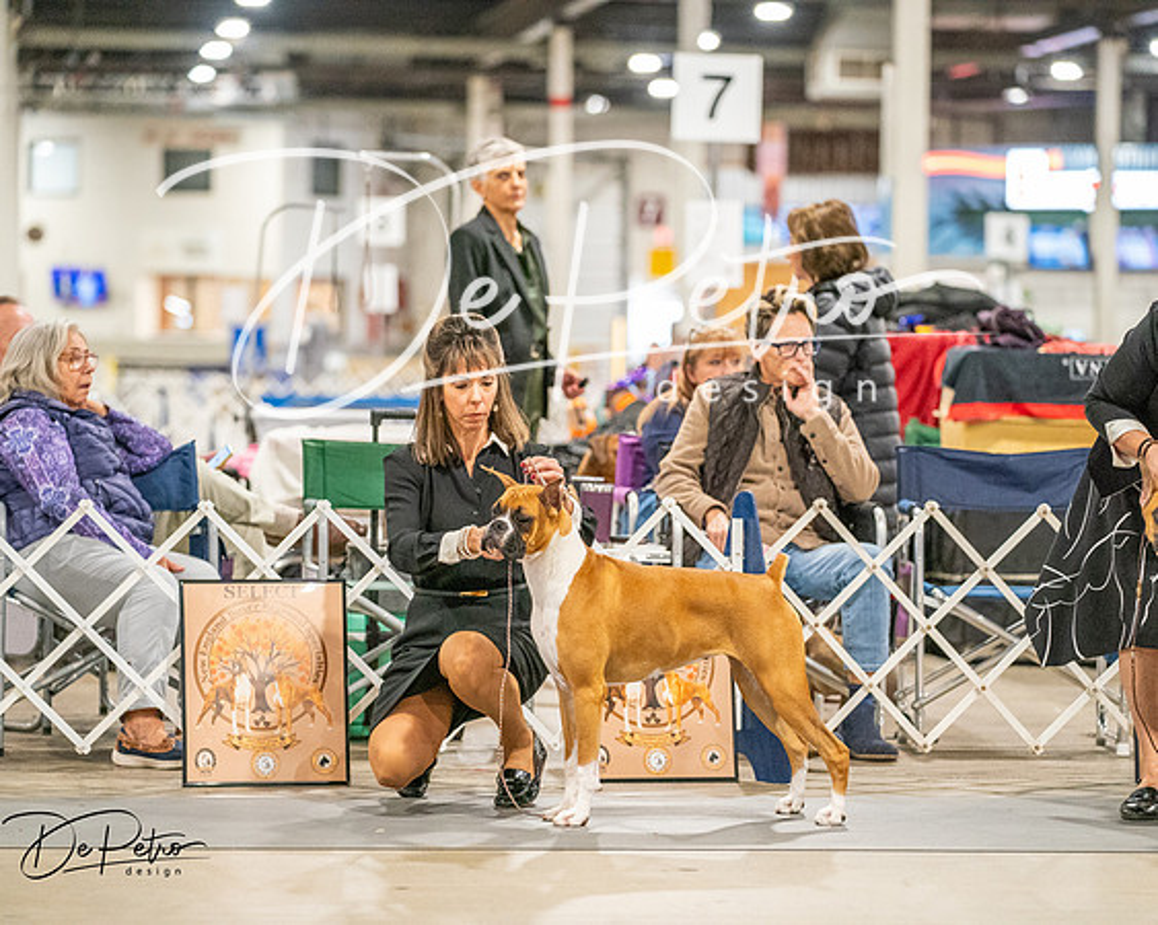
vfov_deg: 10.5
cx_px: 579
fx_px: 5016
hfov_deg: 13.2
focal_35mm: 146
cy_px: 462
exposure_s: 1/250
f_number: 3.2
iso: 6400
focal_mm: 130
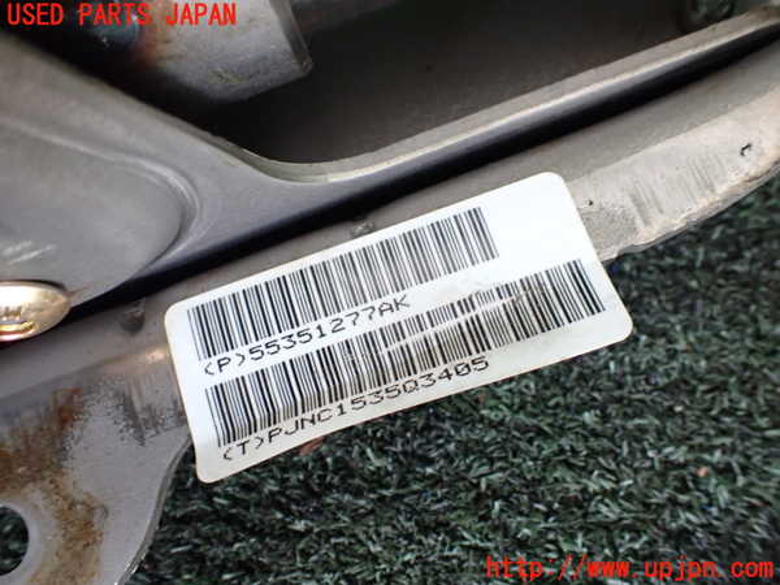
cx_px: 390
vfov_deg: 46.8
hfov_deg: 60.0
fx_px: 676
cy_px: 292
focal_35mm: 30
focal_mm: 5.4
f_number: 2.3
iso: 800
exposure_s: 1/60
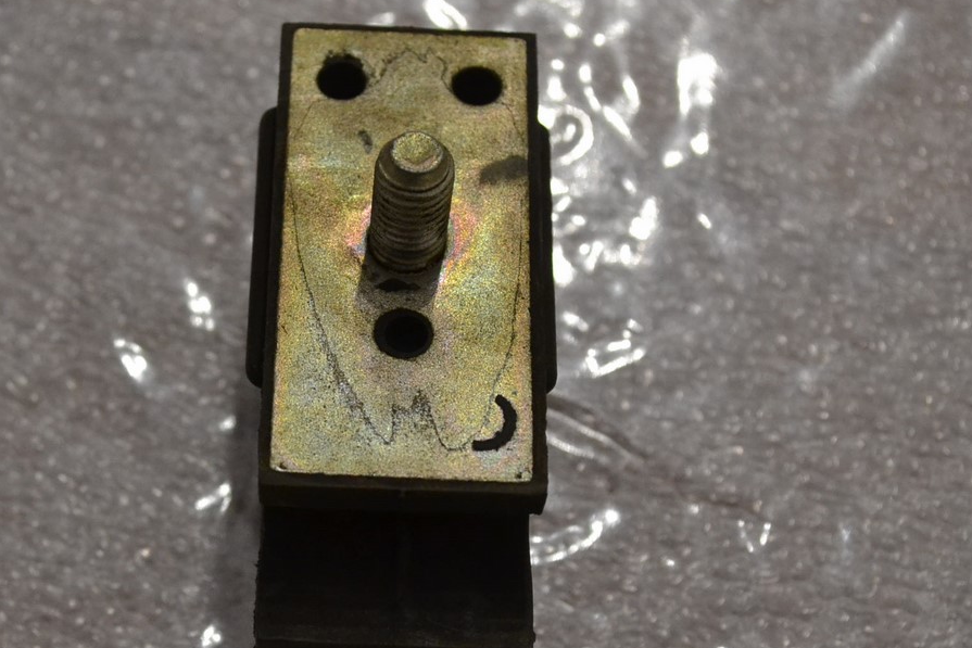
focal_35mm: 86
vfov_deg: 15.9
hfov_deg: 23.6
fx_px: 2322
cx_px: 348
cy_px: 371
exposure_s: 1/60
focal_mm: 38
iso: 2000
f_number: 5
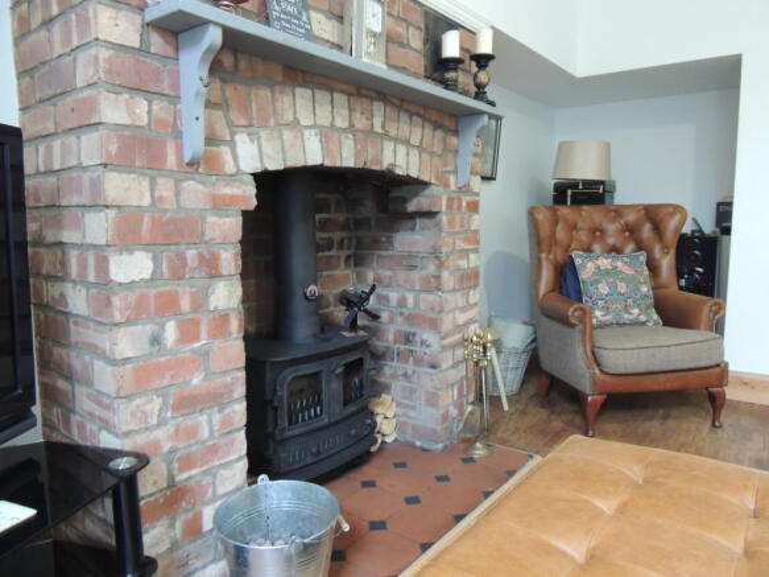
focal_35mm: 24
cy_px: 288
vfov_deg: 56.8
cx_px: 384
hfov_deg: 71.6
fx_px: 533
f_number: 3
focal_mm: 4.3
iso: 720
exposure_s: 1/8
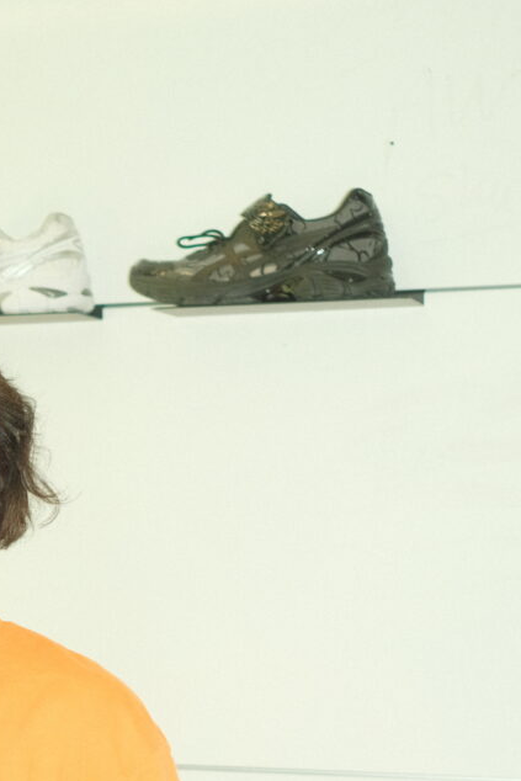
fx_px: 2083
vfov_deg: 20.9
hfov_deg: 13.8
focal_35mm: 96
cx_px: -124
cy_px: 676
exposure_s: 1/125
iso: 400
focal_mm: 23
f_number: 2.2
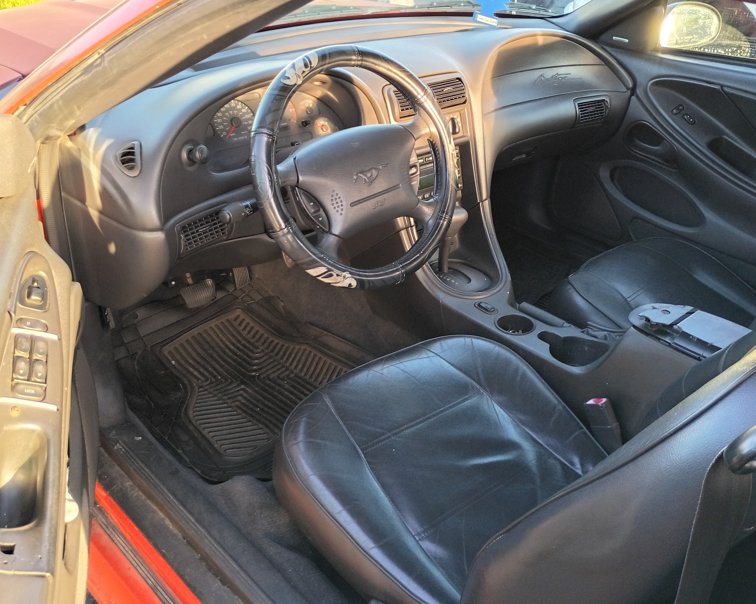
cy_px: 289
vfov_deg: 43.3
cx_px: 417
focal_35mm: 34
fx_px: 761
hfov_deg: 52.7
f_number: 1.8
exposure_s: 1/60
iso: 302
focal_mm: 4.27
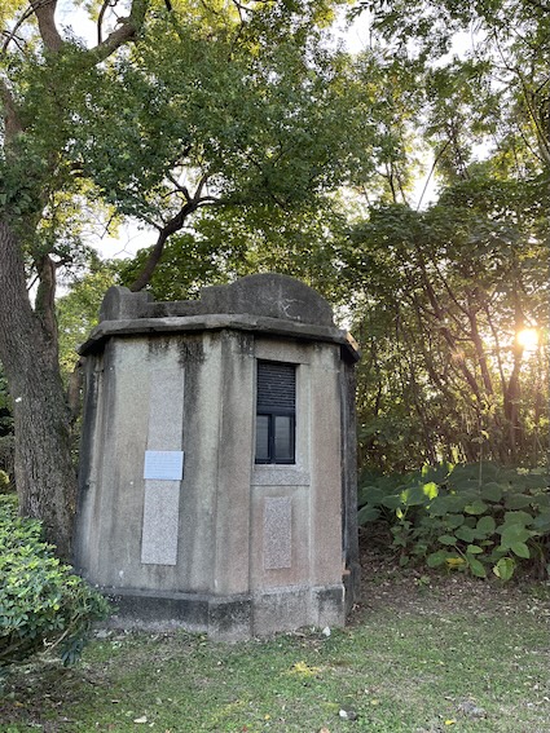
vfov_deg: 67.3
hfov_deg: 53.0
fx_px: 551
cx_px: 275
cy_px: 366
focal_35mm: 26
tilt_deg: +8.8
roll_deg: +0.3
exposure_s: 1/121
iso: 80
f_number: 1.6
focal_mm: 5.1
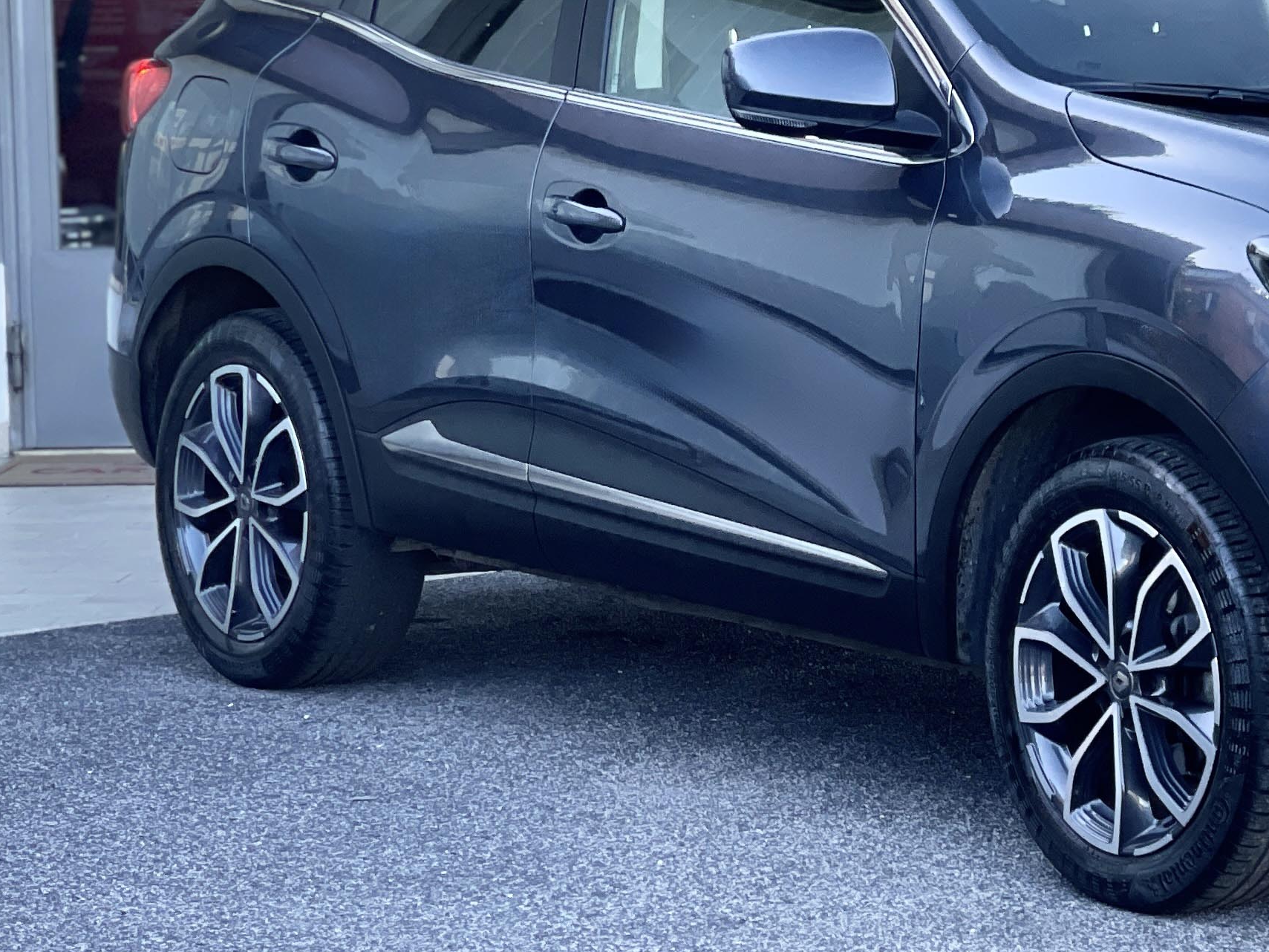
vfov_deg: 9.8
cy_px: 350
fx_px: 5536
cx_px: 1196
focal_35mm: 151
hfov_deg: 12.9
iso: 40
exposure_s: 1/121
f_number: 2.2
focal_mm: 7.5
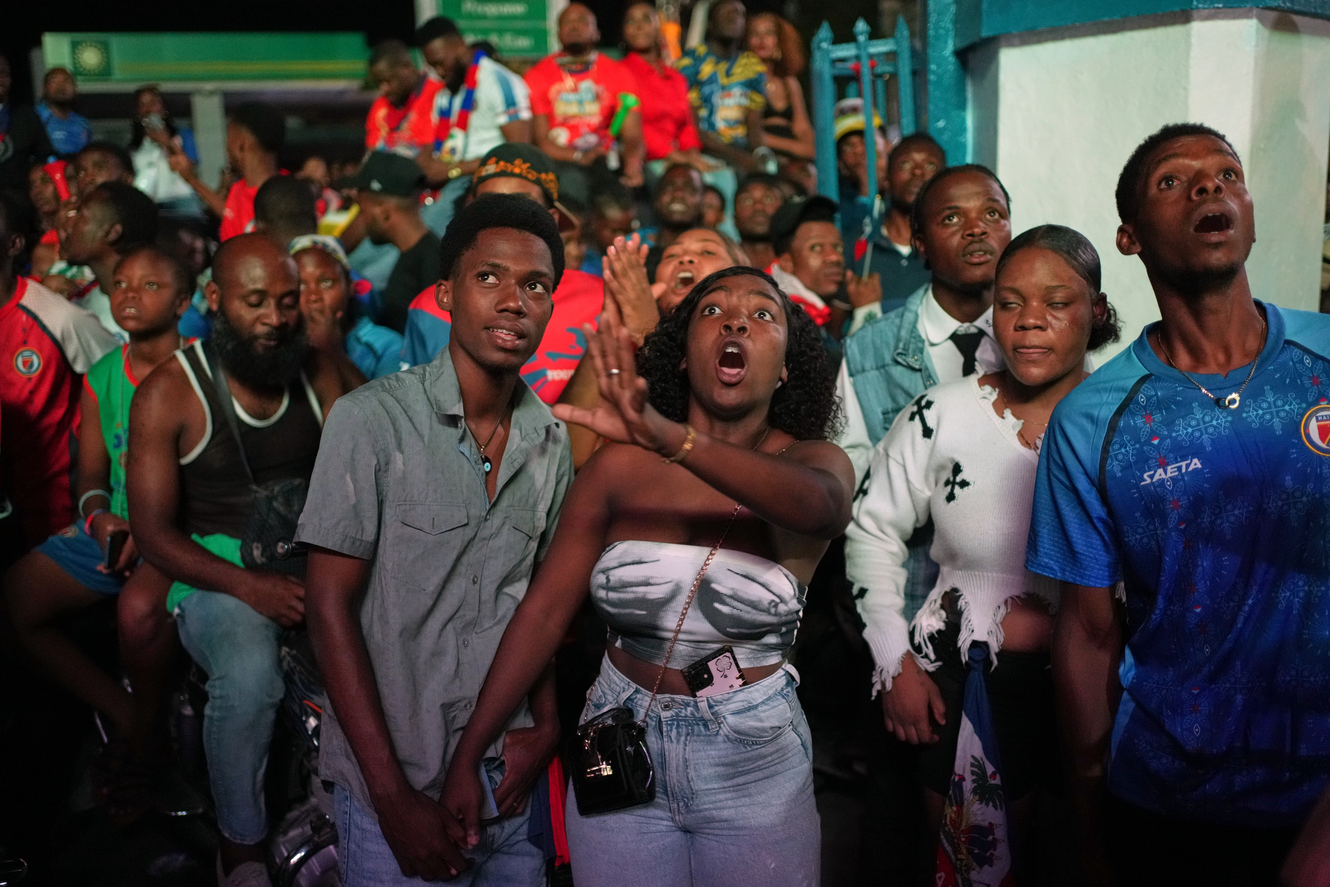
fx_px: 1293
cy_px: 444
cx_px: 665
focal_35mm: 35
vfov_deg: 37.9
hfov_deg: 54.4
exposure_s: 1/160
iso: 4000
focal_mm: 35
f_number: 1.8
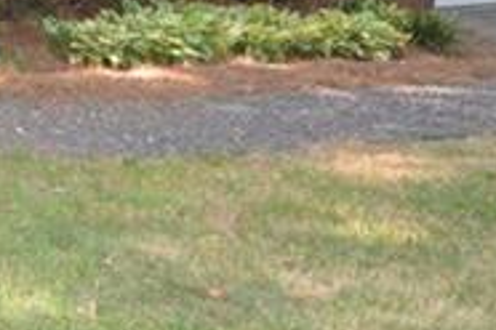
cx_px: -371
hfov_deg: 18.2
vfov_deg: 14.4
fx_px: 1250
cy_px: -117
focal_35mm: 91
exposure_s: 1/125
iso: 360
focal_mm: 11
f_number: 5.6
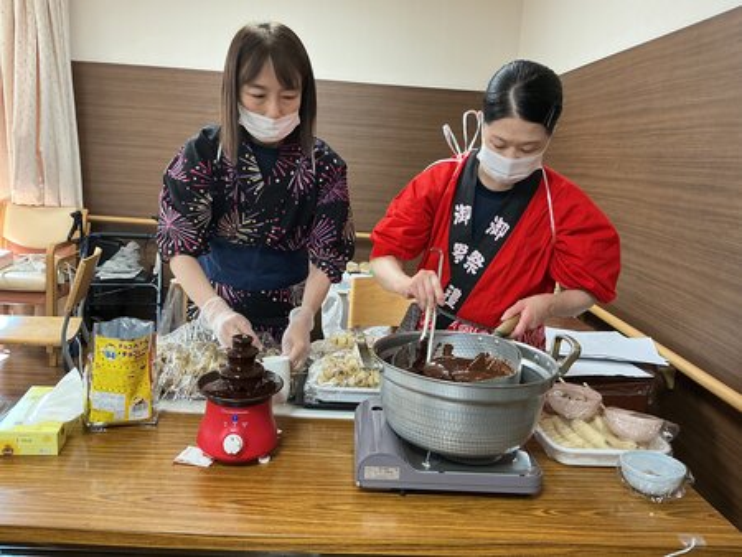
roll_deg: -3.8
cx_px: 371
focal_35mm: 29
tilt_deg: -11.3
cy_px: 278
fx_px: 622
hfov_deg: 61.6
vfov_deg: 48.3
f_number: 1.8
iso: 80
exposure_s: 1/60
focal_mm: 3
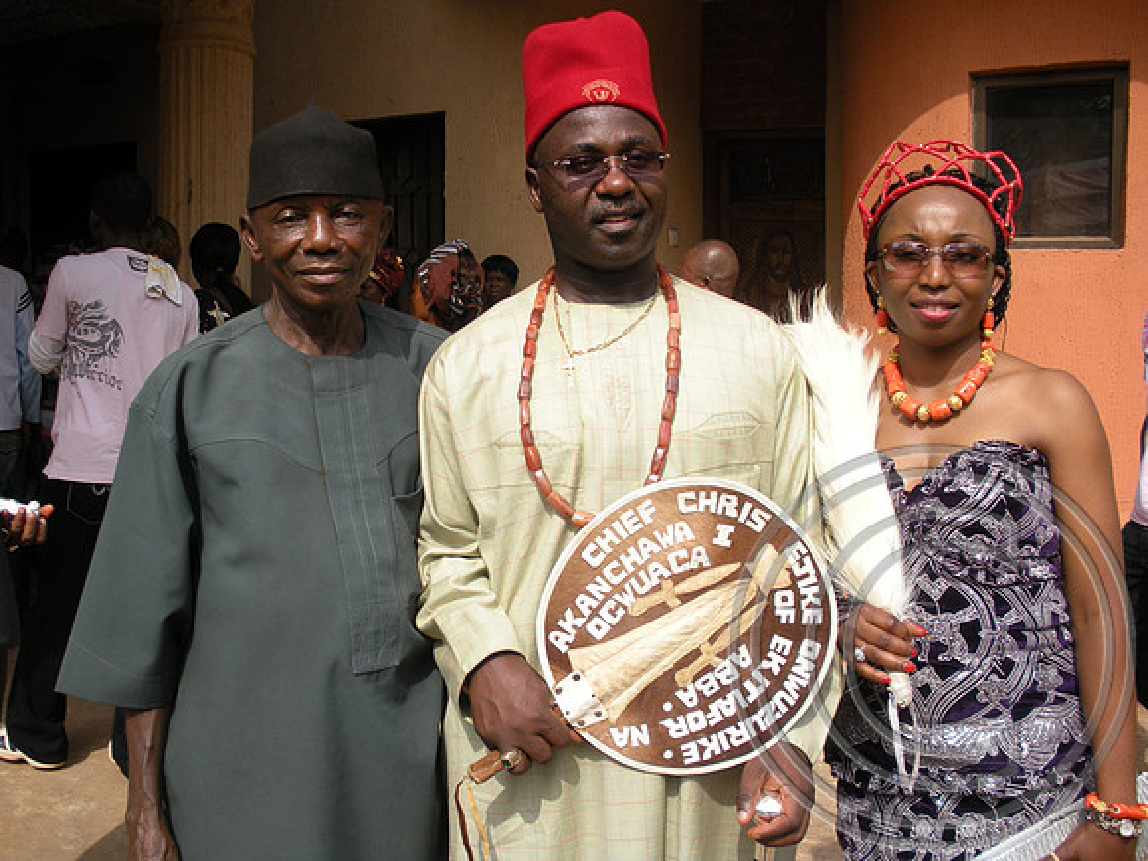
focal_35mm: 36
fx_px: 1194
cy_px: 430
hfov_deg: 51.4
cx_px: 574
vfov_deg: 39.7
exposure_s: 1/427
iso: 64
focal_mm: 6.3
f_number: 3.5
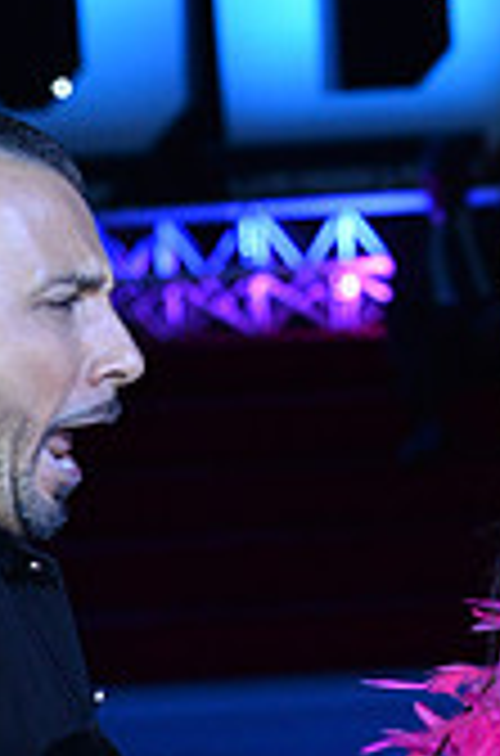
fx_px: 5073
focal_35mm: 242
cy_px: 1035
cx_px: 245
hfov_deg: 5.6
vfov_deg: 8.4
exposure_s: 1/250
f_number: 5
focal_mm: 70
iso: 2000
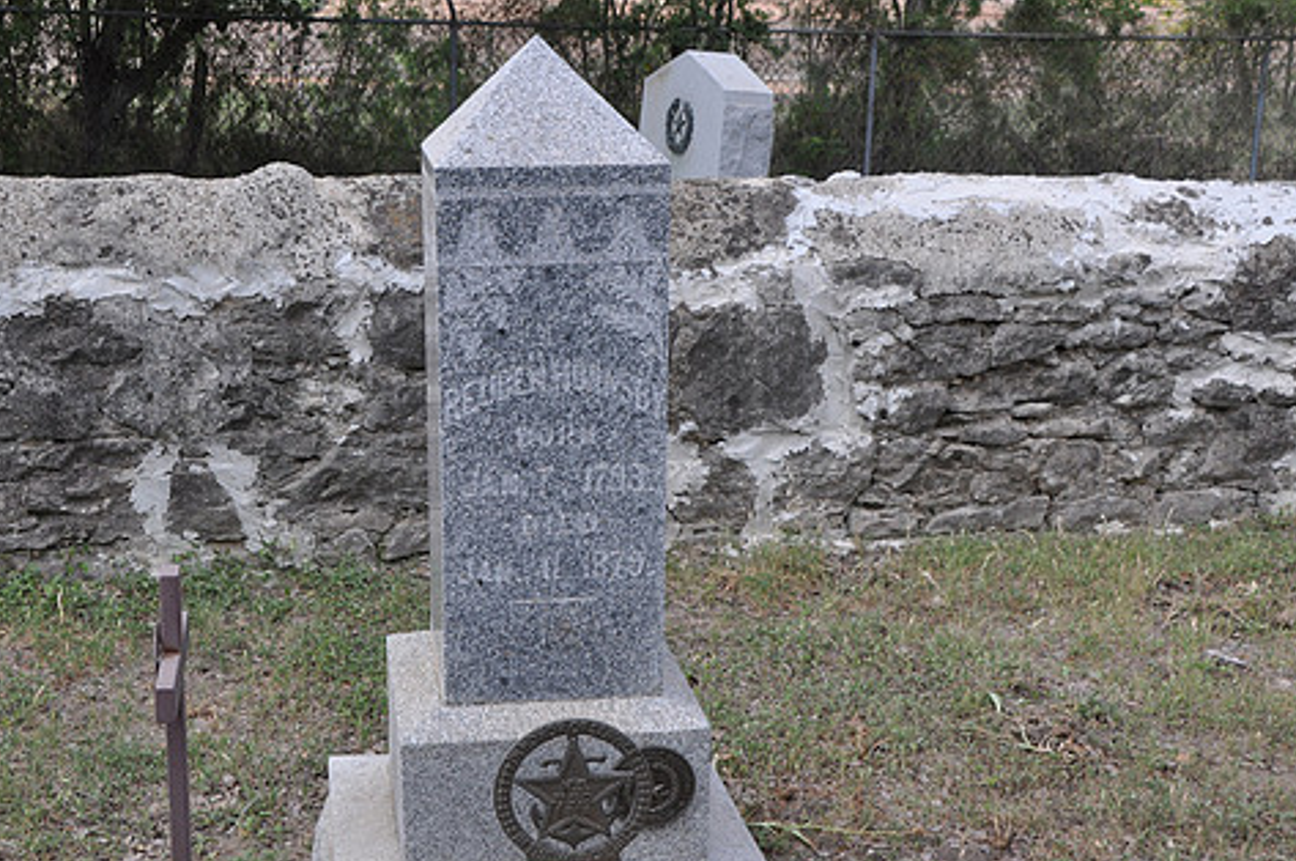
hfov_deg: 39.8
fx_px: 1784
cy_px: 503
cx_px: 553
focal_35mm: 50
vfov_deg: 27.1
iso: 200
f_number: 5.6
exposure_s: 1/125
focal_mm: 27
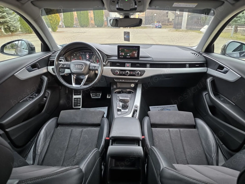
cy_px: 92
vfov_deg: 58.9
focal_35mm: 23
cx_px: 122
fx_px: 163
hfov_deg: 73.9
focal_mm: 6.3
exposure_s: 1/120
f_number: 1.7
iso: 160
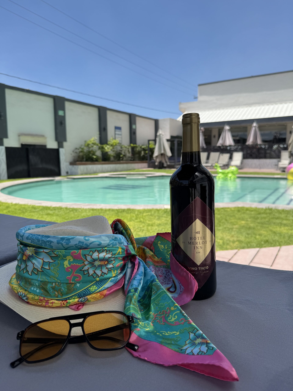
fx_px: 271
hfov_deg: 56.8
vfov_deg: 71.6
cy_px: 196
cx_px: 146
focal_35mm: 24
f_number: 1.78
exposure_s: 1/3096
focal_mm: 6.76
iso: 80
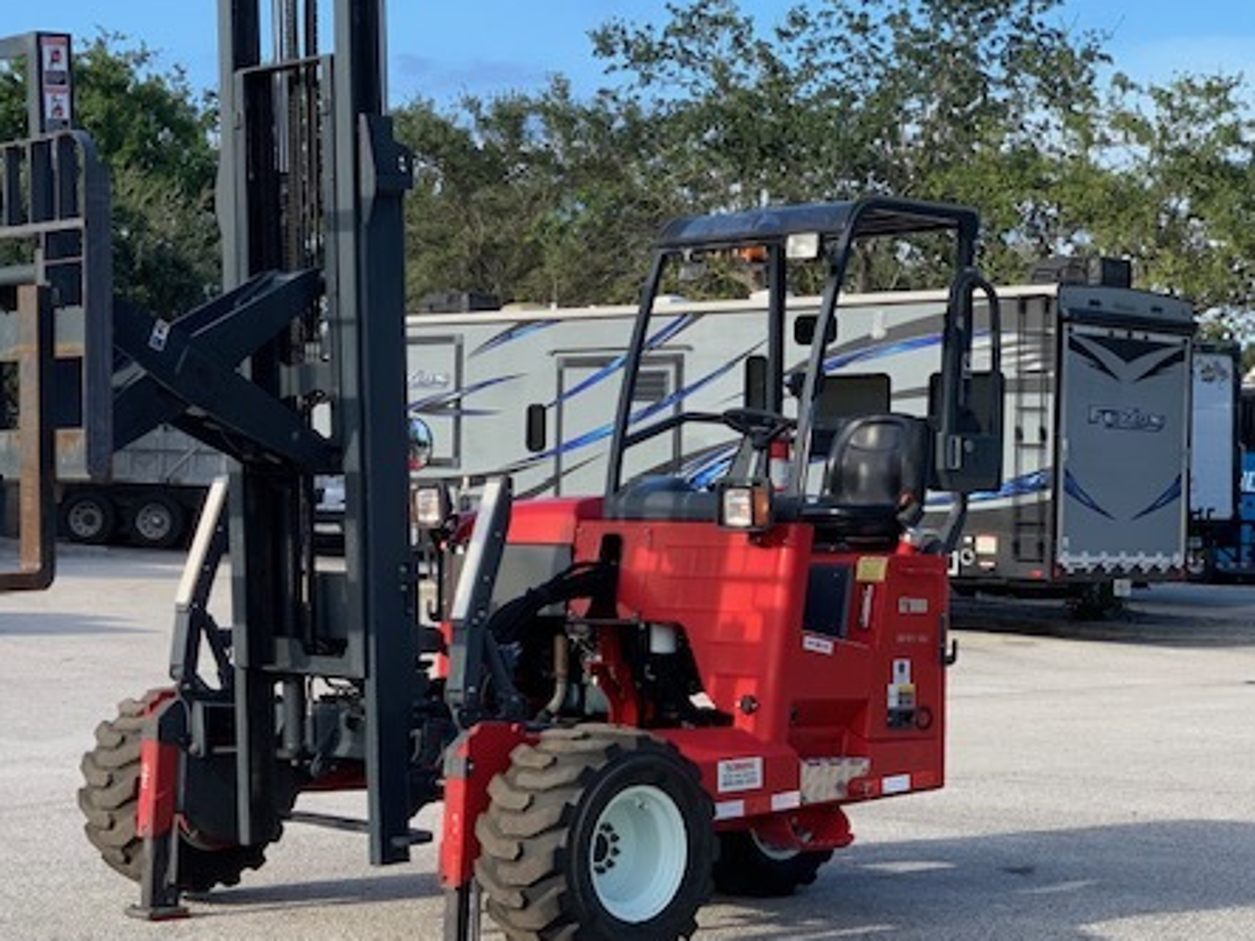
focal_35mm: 75
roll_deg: -1.8
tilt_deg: -0.2
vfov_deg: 19.6
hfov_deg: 25.8
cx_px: 379
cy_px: 480
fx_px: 2719
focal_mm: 6
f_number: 2.4
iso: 16
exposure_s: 1/176
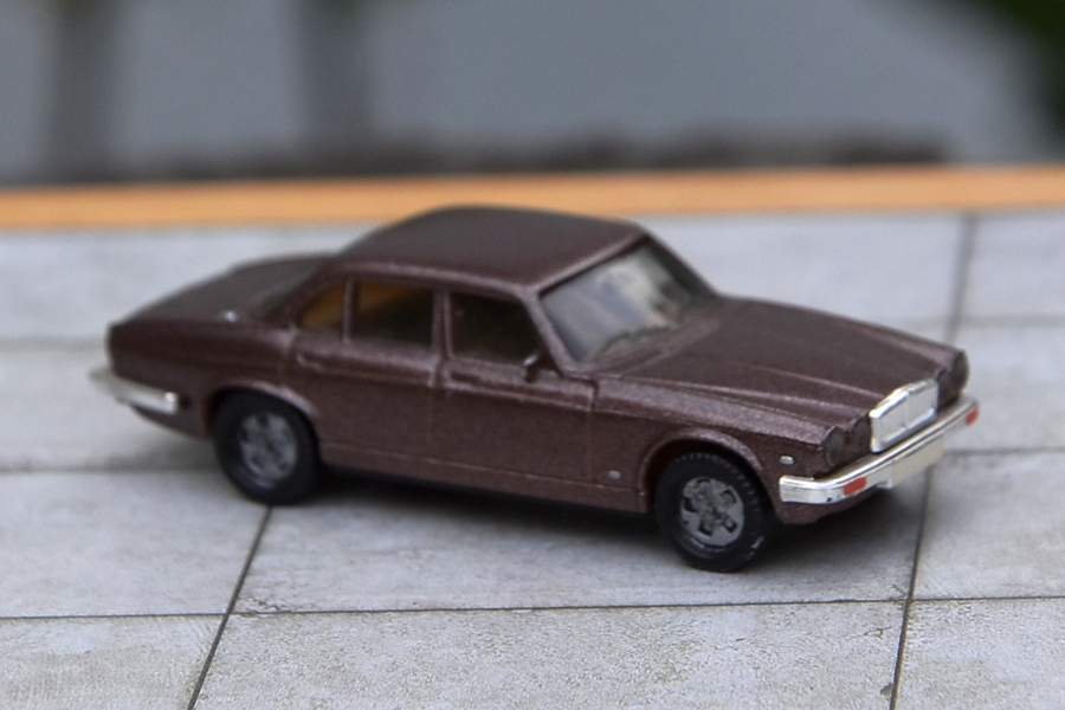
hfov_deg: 17.1
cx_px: 532
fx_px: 3550
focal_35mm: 120
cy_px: 355
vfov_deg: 11.4
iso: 280
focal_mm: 80
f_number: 8
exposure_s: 1/250
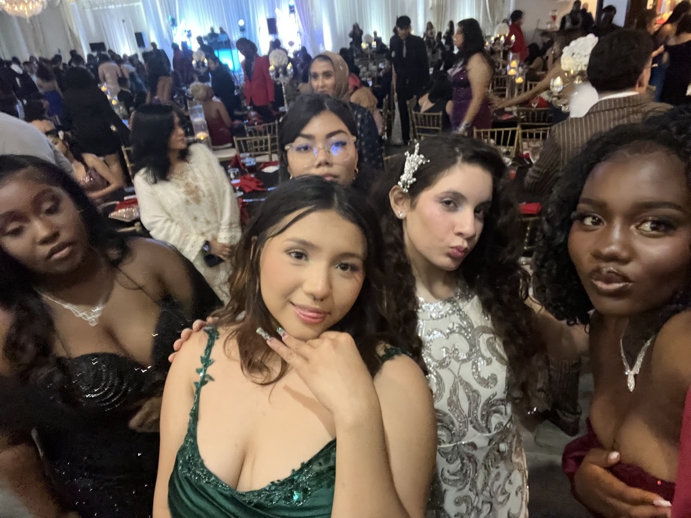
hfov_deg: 73.9
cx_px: 346
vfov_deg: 58.9
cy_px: 259
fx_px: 459
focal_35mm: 23
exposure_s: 1/15
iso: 1000
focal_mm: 2.71
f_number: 2.2
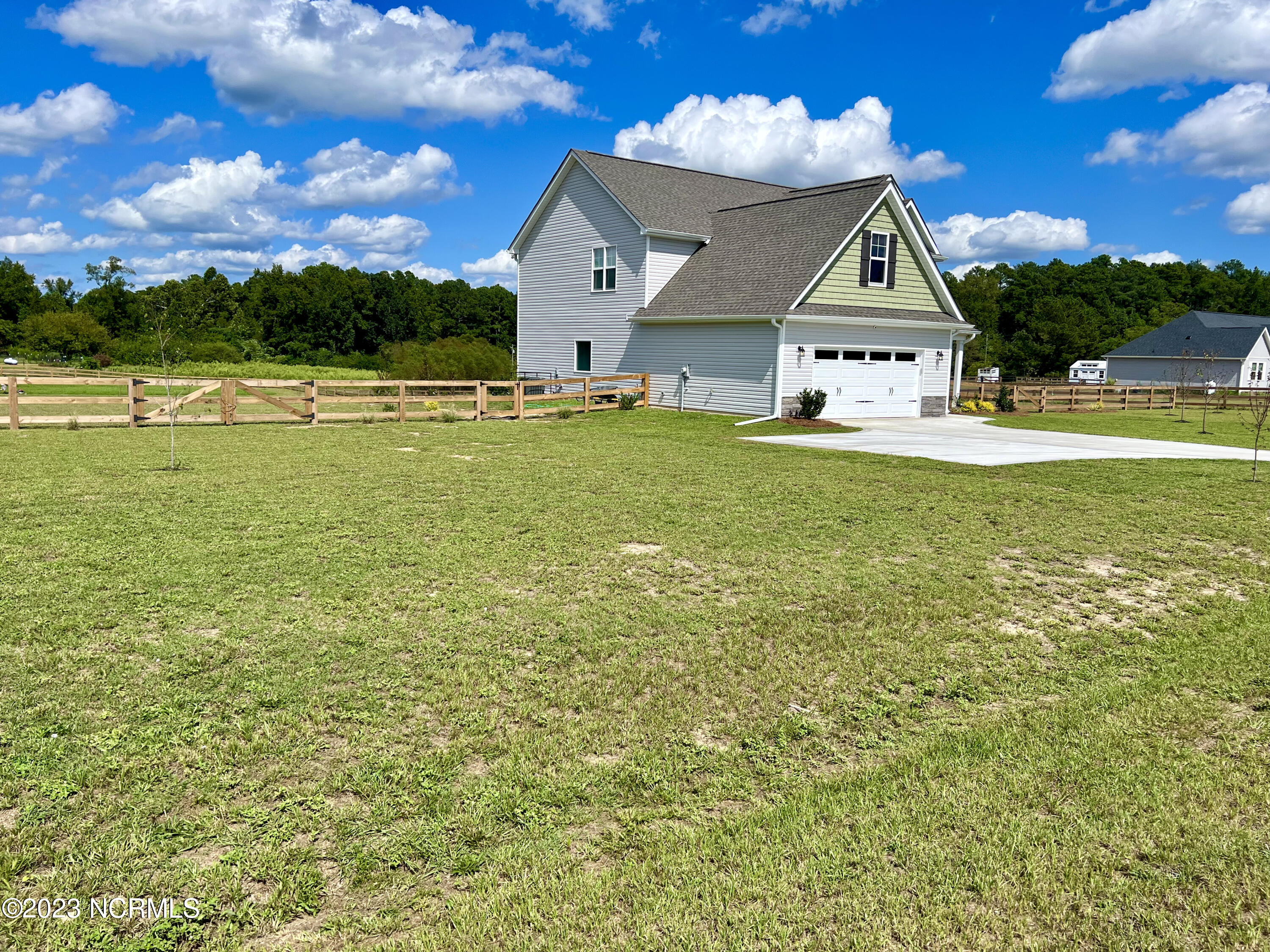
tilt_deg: -8.0
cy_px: 476
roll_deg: -1.4
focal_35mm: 26
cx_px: 635
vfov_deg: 53.1
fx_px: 954
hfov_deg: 67.3
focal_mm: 5.7
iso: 50
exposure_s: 1/8000
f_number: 1.5
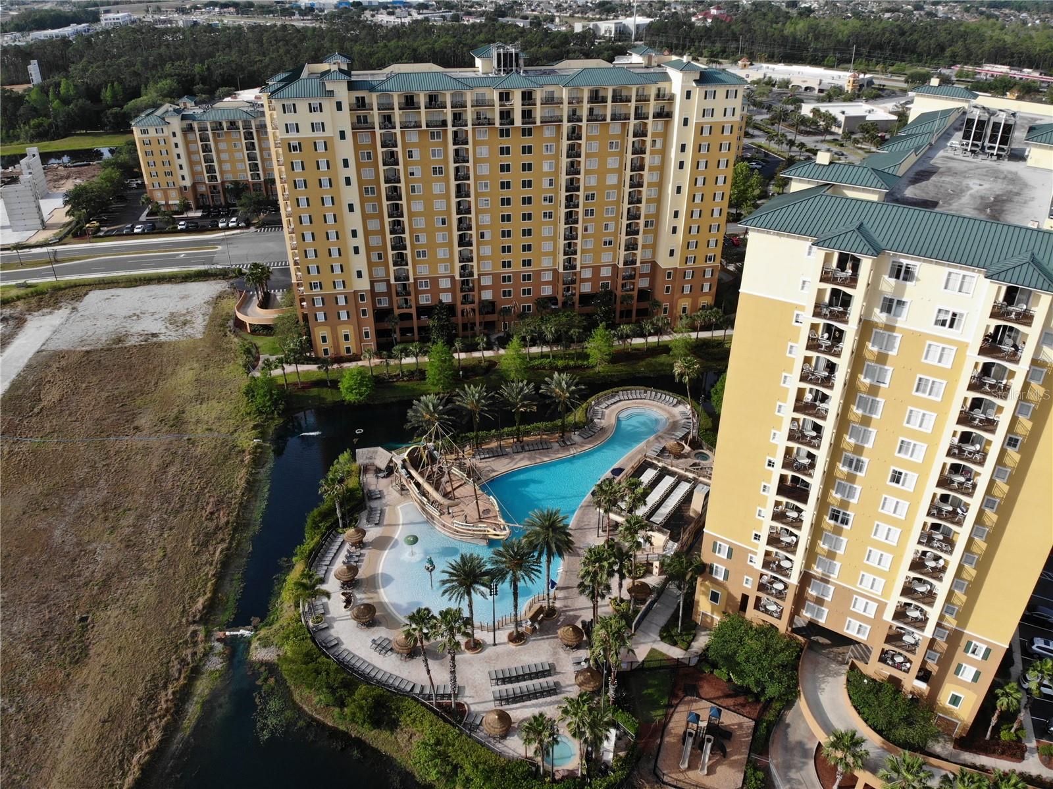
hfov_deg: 71.6
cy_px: 394
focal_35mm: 24
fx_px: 730
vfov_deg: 56.8
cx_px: 526
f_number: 2.8
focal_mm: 4.5
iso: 100
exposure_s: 1/40
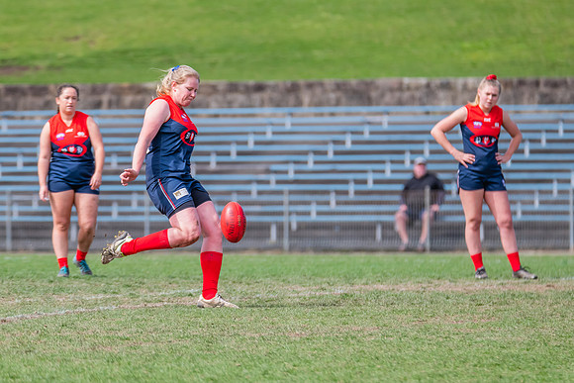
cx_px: 249
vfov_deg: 2.6
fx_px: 8282
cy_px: 172
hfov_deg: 4.0
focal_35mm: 519
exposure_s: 1/1600
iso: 800
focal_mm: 380
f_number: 7.1
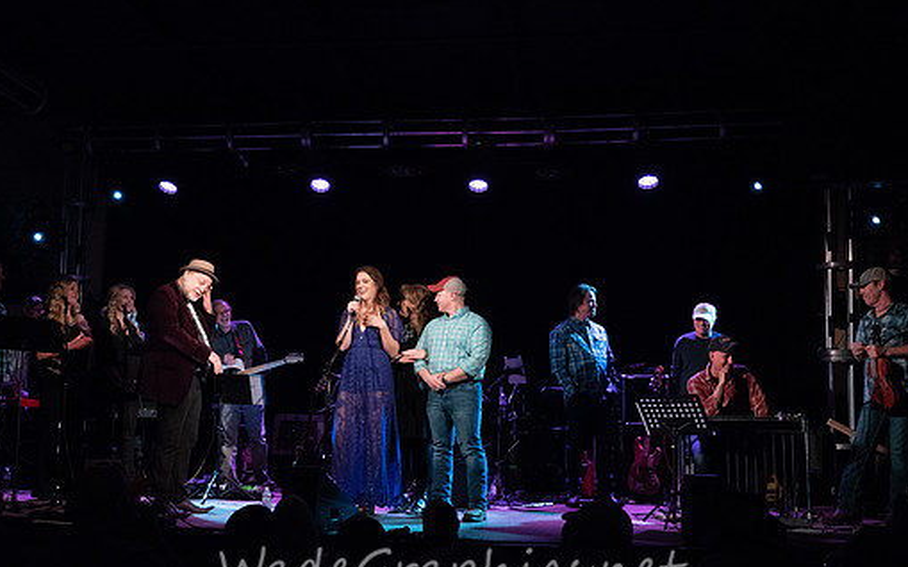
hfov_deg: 53.9
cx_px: 406
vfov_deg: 35.0
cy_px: 376
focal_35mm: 36
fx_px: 891
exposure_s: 1/125
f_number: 7.1
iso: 6400
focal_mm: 25
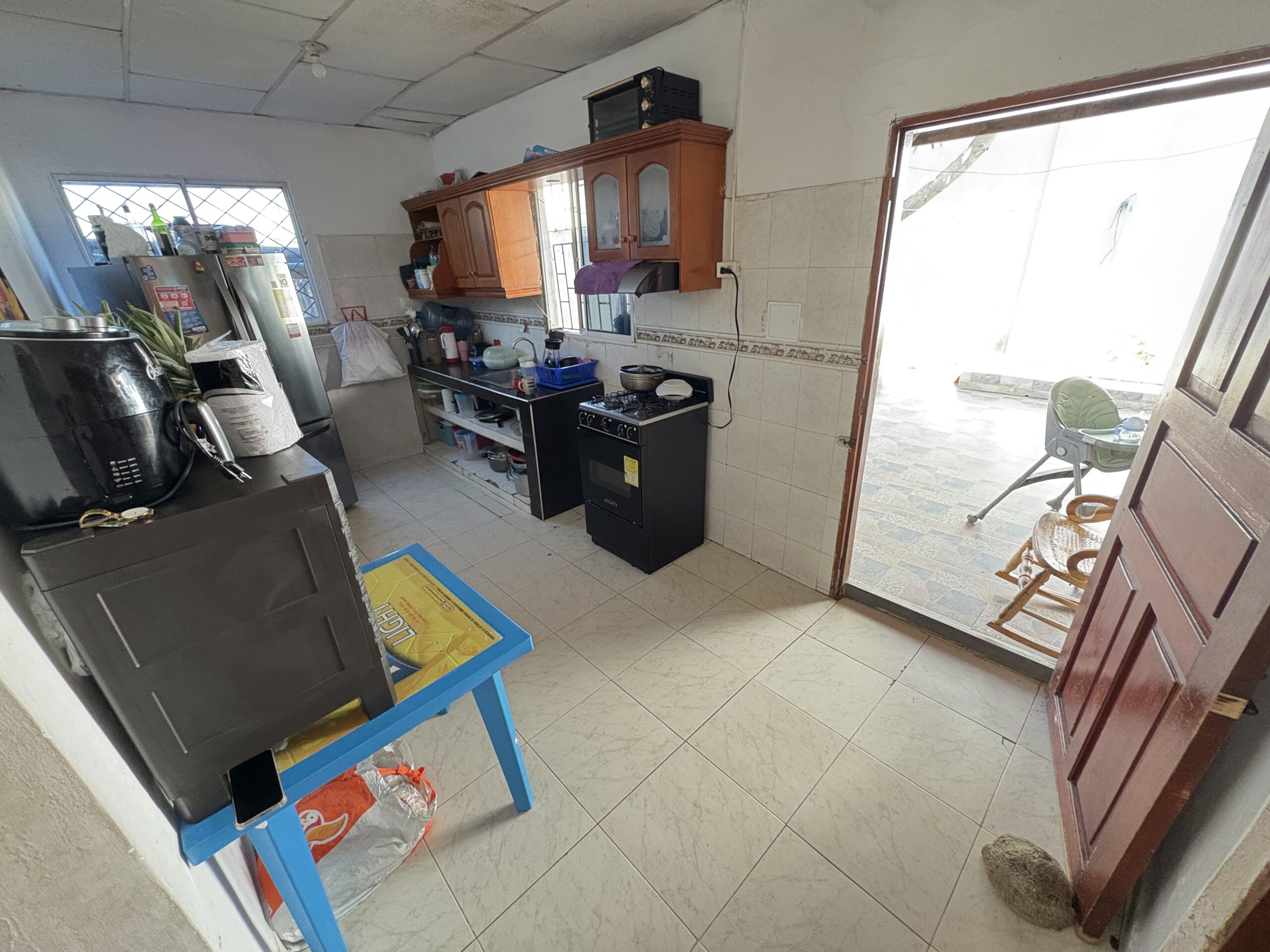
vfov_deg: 85.7
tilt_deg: -23.0
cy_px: 476
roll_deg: +4.0
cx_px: 635
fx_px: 514
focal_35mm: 14
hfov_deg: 102.1
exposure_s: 1/60
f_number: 2.2
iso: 500
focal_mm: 2.22
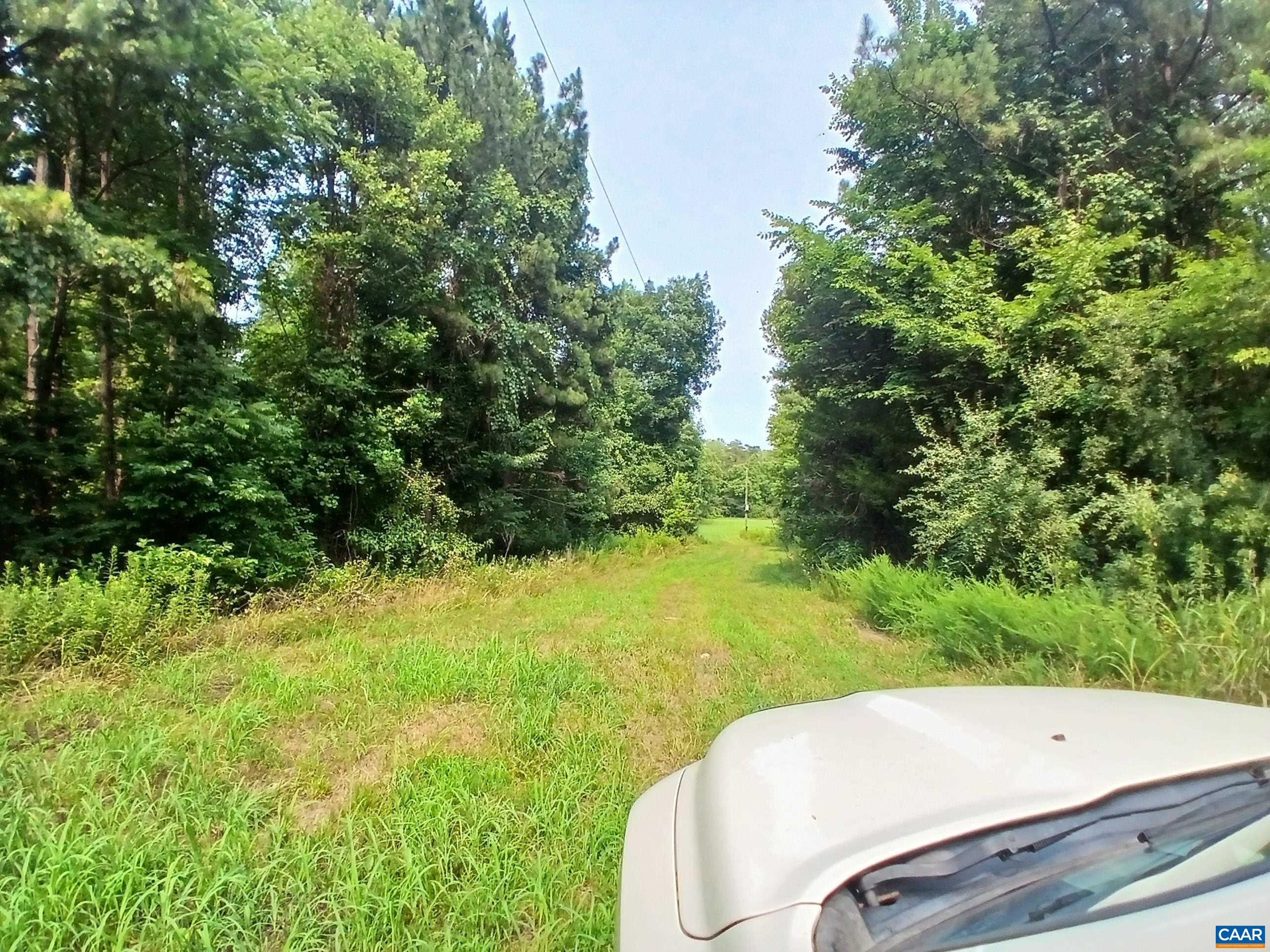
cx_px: 635
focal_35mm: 17
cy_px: 476
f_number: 2.2
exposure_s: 1/769
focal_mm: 1.4
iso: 50
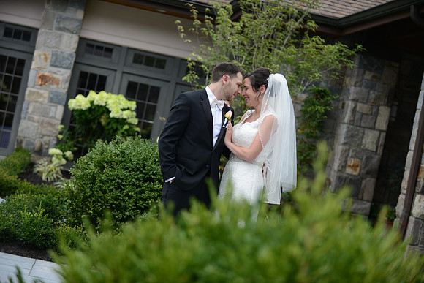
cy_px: 142
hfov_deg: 26.0
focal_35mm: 78
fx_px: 919
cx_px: 212
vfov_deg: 17.5
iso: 500
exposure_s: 1/2000
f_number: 3.2
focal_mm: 78
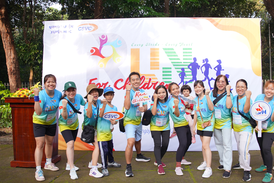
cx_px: 152
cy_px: 98
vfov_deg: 42.3
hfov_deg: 60.1
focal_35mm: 31
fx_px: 236
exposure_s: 1/800
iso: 640
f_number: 3.5
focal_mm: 24
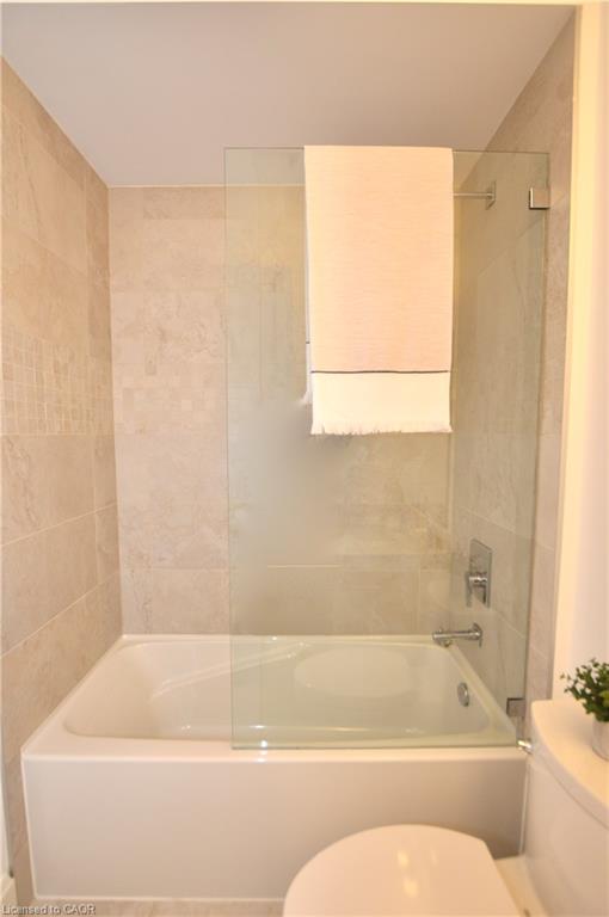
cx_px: 304
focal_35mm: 15
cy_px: 458
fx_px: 382
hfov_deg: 77.2
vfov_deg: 100.5
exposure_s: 1/60
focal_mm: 10
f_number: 3.5
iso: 400
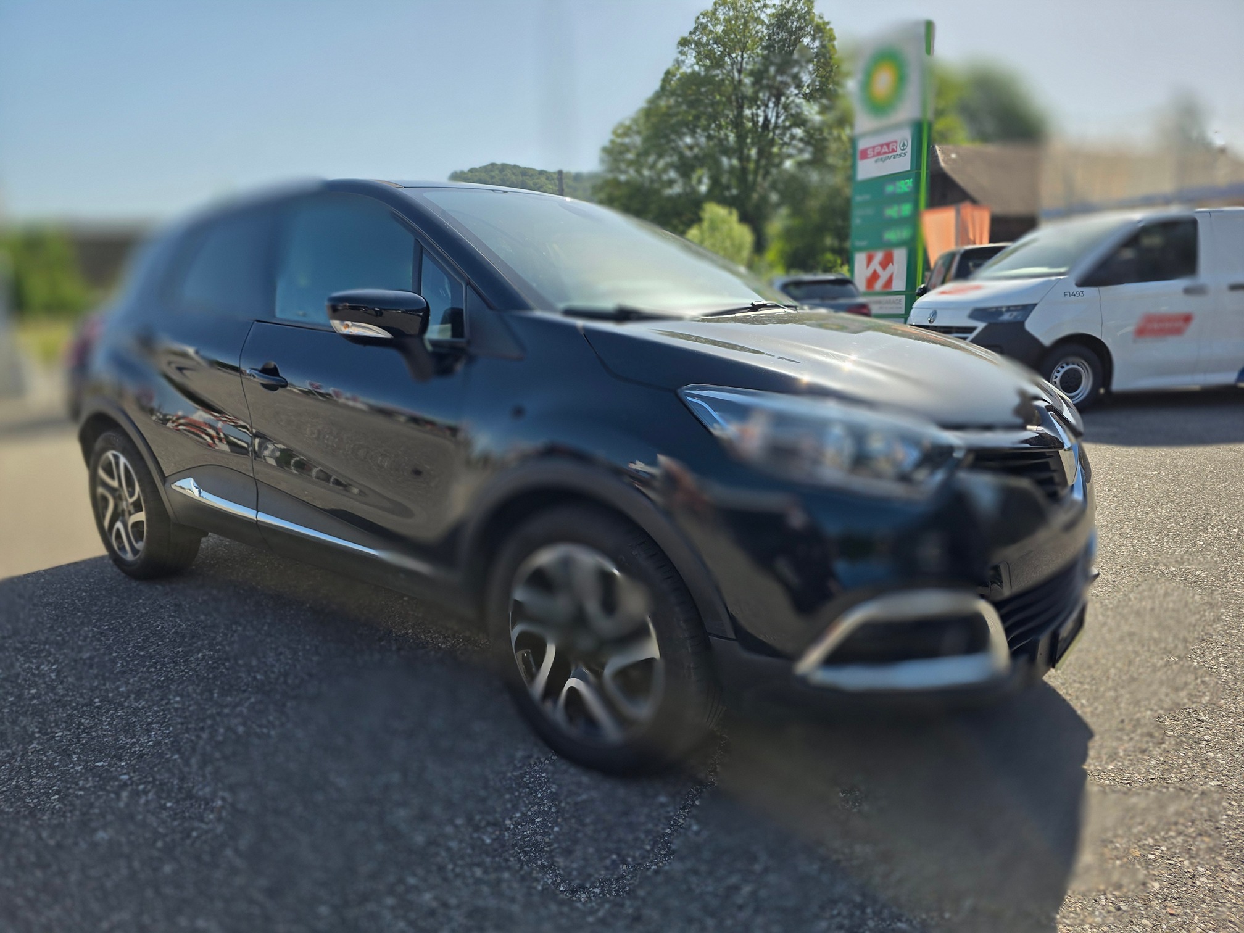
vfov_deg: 58.9
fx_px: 827
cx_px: 622
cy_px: 466
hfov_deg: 73.9
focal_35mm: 23
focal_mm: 6.3
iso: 80
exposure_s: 1/5017
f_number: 1.7
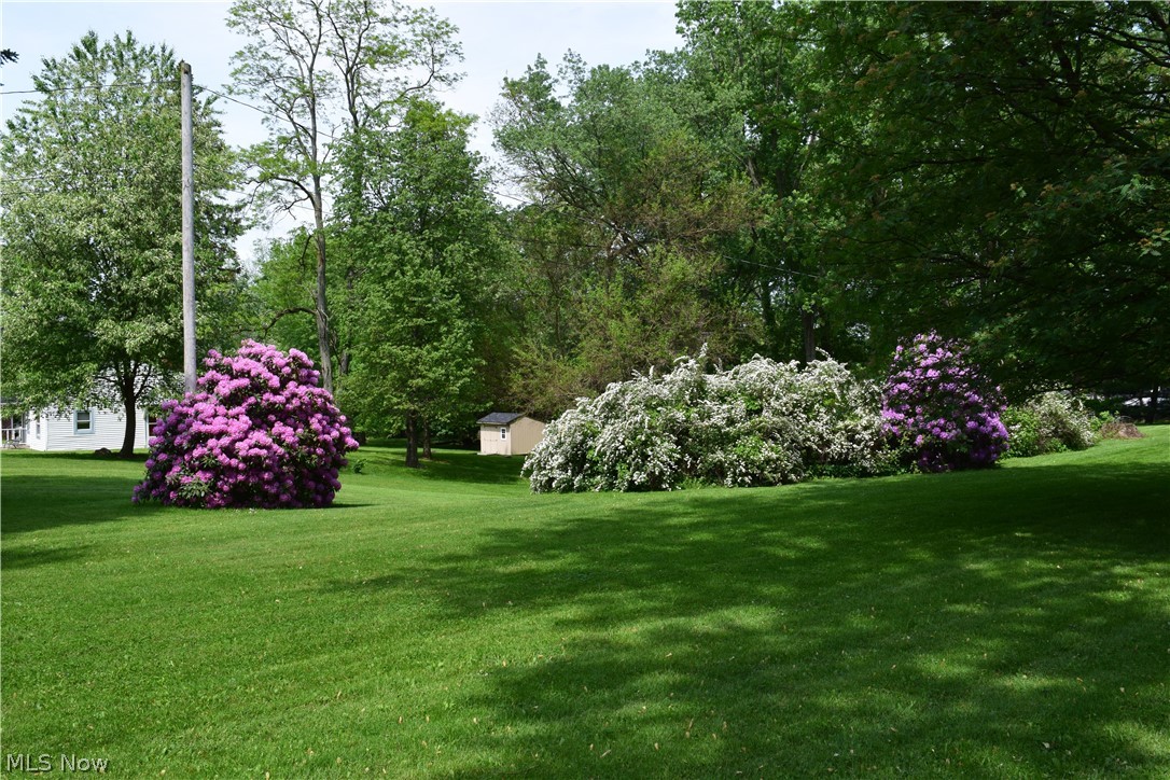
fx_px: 975
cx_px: 585
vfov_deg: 43.6
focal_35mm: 30
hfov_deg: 61.9
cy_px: 390
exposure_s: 1/320
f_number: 10
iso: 400
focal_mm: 20
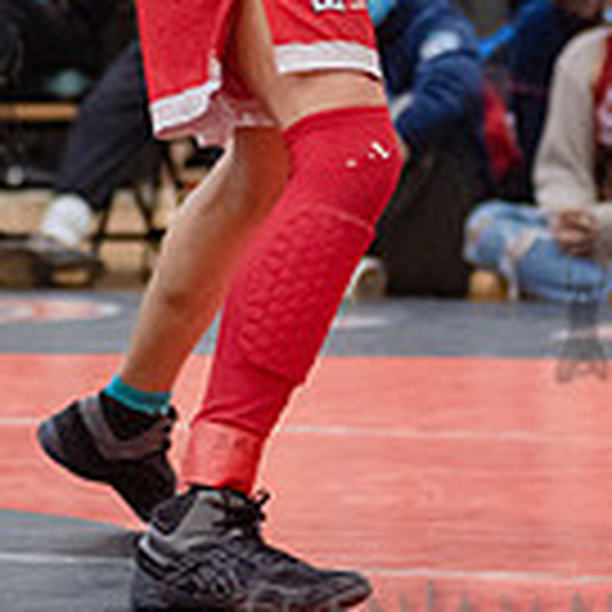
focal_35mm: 291
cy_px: -133
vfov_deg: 6.0
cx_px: 580
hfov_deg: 6.0
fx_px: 5821
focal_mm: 80
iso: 4000
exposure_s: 1/400
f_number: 3.5
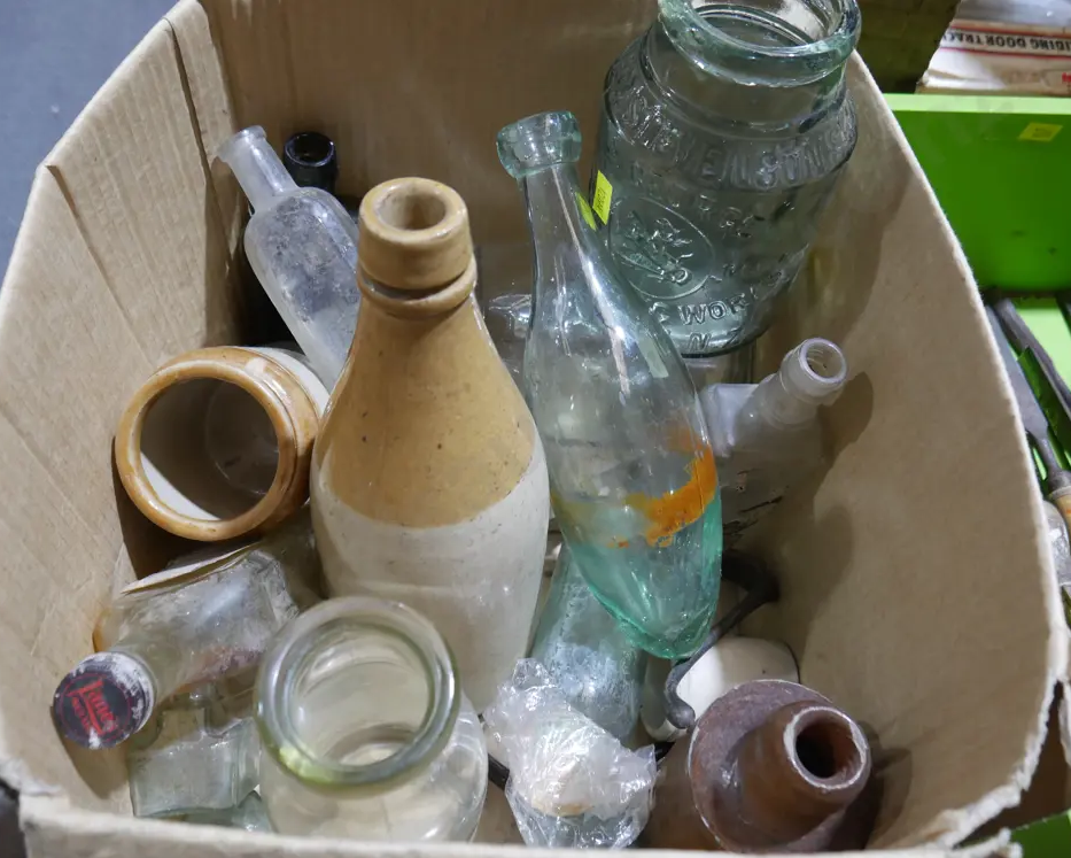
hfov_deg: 58.8
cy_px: 440
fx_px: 951
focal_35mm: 30
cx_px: 529
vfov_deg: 48.5
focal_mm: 14
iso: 640
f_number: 4.5
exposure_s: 1/60
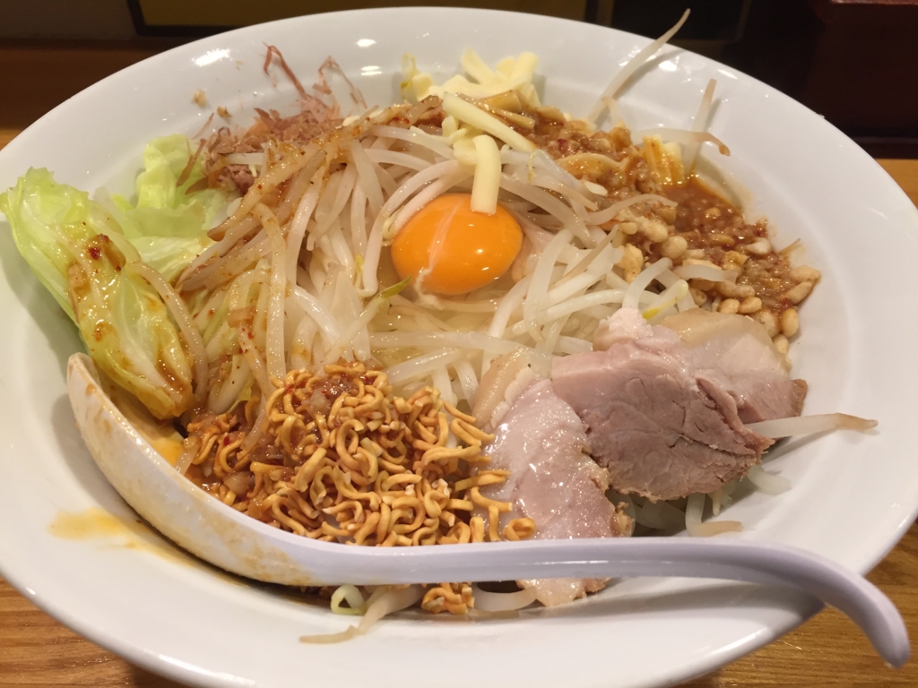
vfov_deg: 48.2
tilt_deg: -44.0
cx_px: 459
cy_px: 344
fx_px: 769
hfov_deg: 61.7
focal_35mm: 29
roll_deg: -3.0
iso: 100
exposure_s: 1/33
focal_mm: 4.15
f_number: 2.2
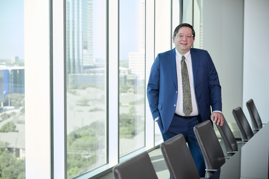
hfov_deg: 29.2
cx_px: 134
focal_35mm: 69
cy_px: 90
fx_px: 516
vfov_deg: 19.7
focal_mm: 69
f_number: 4
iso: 320
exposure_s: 1/200
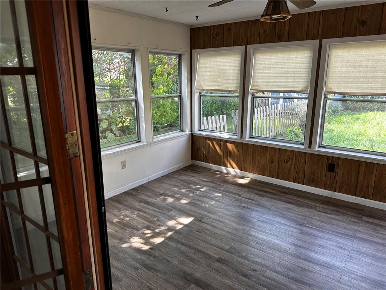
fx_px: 268
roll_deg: +0.1
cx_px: 193
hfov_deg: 71.6
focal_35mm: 24
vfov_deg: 56.8
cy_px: 145
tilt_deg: -13.1
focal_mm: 6.86
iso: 64
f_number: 1.78
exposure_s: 1/121
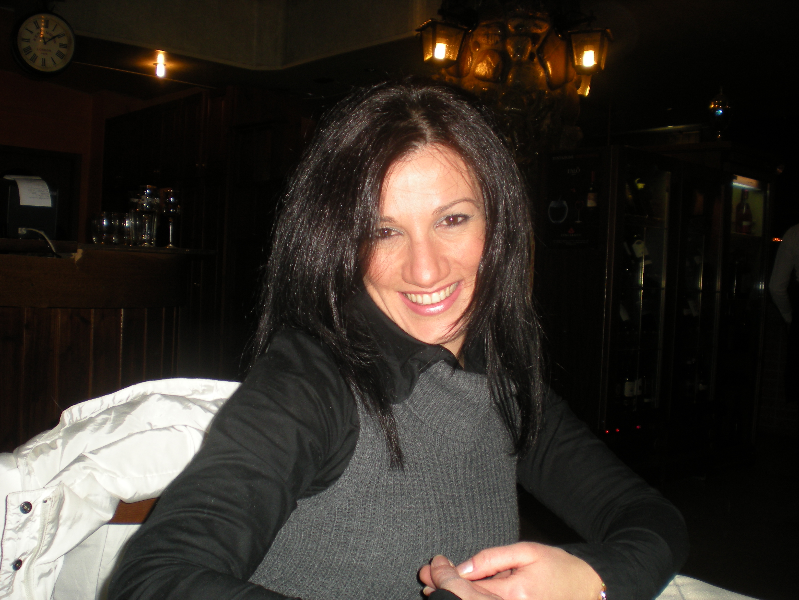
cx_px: 400
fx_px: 877
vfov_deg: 37.7
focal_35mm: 38
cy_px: 300
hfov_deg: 49.0
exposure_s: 1/60
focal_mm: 6.3
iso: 86
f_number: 3.1
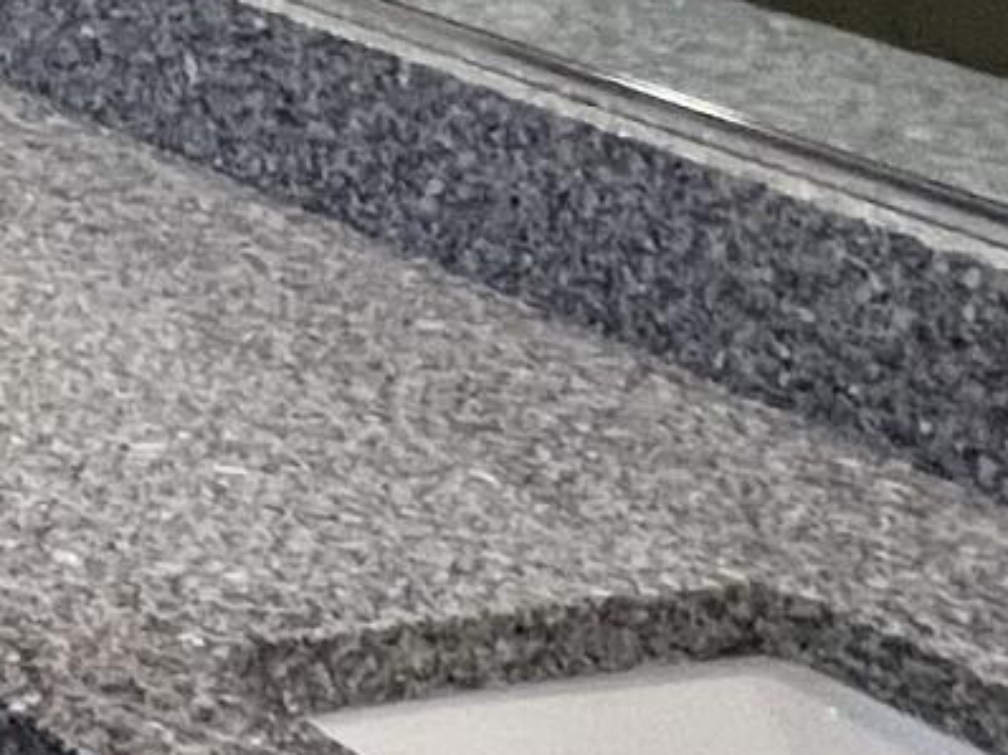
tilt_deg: +5.4
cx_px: -1813
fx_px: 2852
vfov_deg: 11.5
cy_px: -1226
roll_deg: +0.2
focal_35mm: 98
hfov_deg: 12.2
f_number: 1.8
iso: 160
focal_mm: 1.57
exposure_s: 1/120
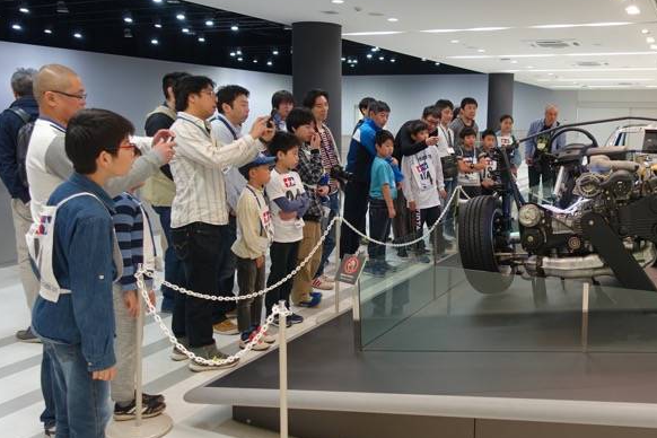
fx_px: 602
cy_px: 212
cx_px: 411
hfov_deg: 56.5
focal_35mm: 33
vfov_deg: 40.0
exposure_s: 1/30
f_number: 2
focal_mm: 8.8
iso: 125
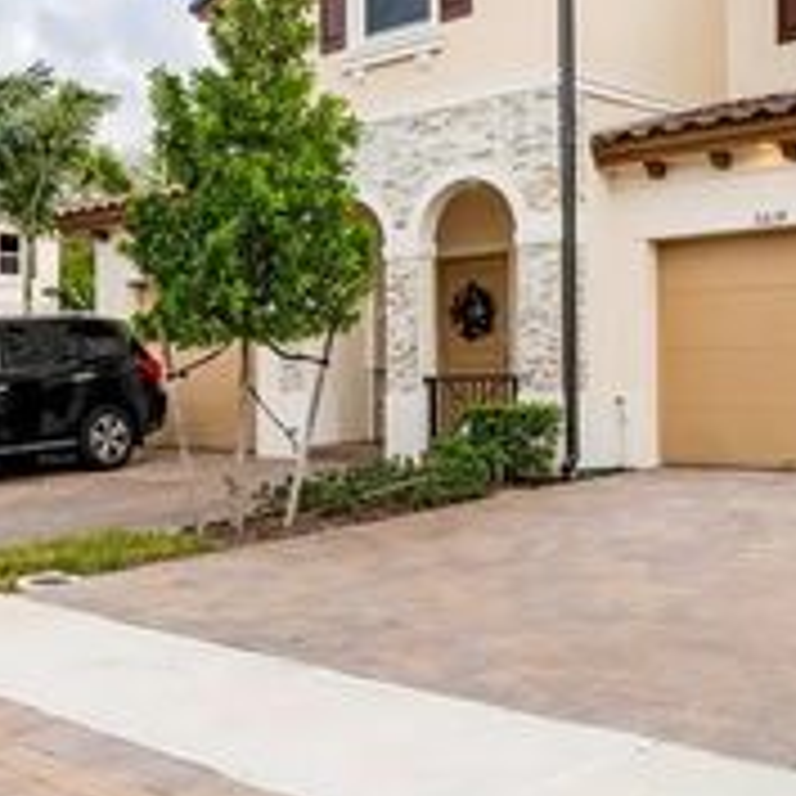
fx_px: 1119
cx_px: 198
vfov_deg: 37.2
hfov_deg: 38.2
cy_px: 117
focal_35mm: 43
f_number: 8
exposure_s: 1/500
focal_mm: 14
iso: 100
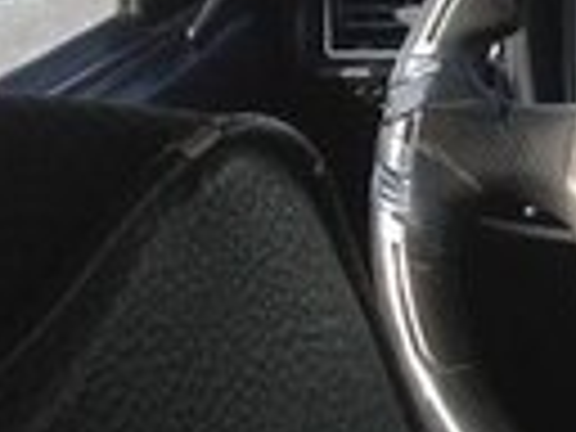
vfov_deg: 8.7
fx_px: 2829
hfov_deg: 10.4
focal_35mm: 170
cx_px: 1282
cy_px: 241
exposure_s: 1/264
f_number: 2.4
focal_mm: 4.12
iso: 50
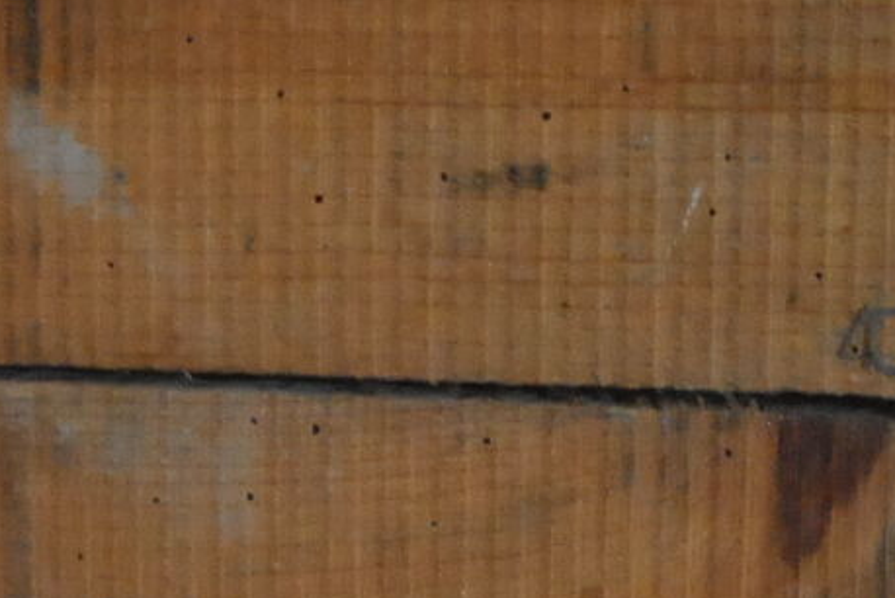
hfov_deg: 12.4
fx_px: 4105
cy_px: 297
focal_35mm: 165
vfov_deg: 8.3
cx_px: 348
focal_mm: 26
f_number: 4
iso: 1250
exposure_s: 1/30
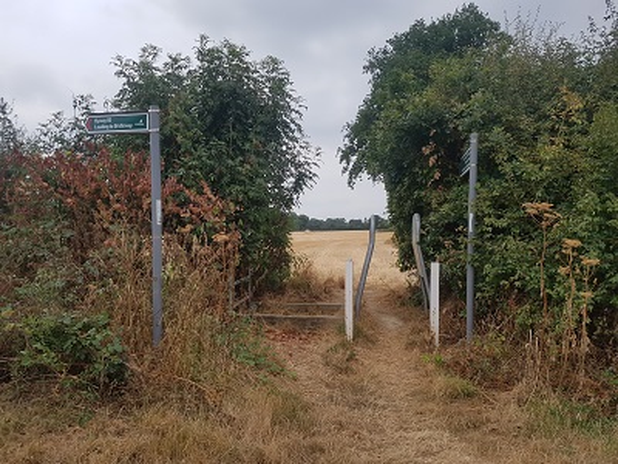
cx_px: 309
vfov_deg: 53.1
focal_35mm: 26
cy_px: 232
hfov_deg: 67.3
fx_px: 464
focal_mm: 4.2
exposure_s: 1/282
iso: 50
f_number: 1.7
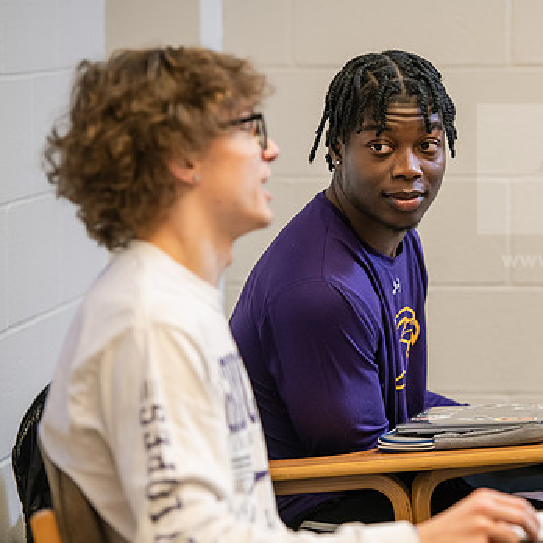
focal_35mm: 191
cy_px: 293
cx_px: 431
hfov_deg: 9.1
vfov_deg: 9.2
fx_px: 3390
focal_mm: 135
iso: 800
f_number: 3.2
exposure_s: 1/160
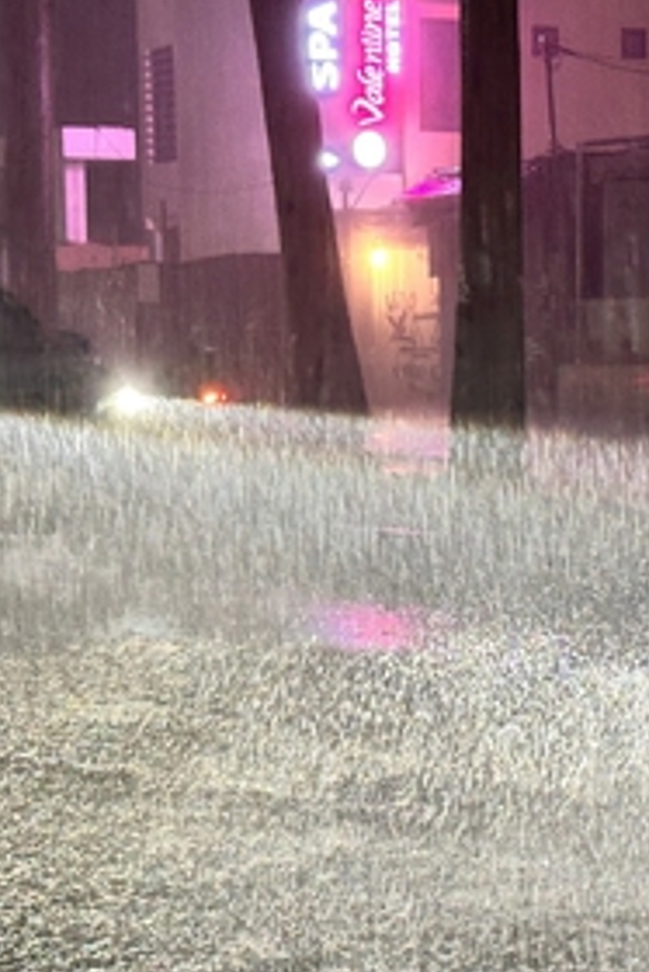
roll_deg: +1.1
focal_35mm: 114
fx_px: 3079
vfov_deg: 17.9
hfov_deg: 12.0
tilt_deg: -5.5
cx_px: 489
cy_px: 646
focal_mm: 6.86
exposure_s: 1/33
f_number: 1.78
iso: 160
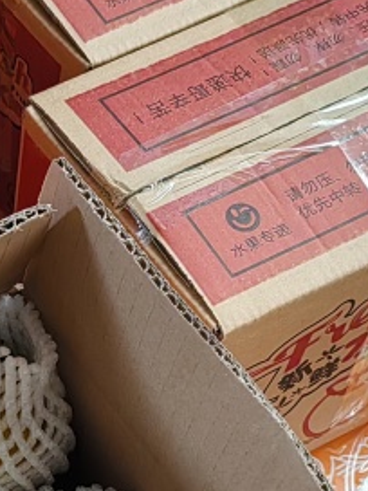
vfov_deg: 18.1
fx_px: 1503
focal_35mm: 106
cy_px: 476
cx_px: -143
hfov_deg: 13.3
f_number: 1.9
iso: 125
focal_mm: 5.52
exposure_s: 1/100
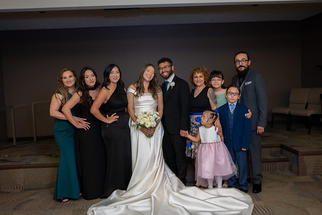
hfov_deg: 56.5
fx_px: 300
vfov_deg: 39.4
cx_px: 161
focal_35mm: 34
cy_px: 108
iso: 250
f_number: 4
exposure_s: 1/50
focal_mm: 33.5
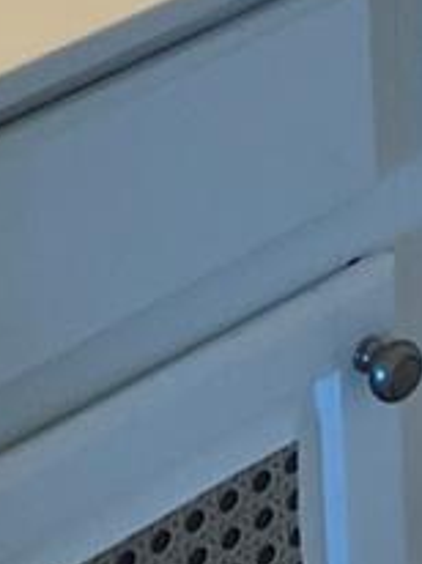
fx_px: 3404
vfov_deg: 8.7
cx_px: 833
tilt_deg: -13.6
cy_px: -775
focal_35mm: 209
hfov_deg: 6.9
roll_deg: +2.3
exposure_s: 1/120
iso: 80
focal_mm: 3.99
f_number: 1.8
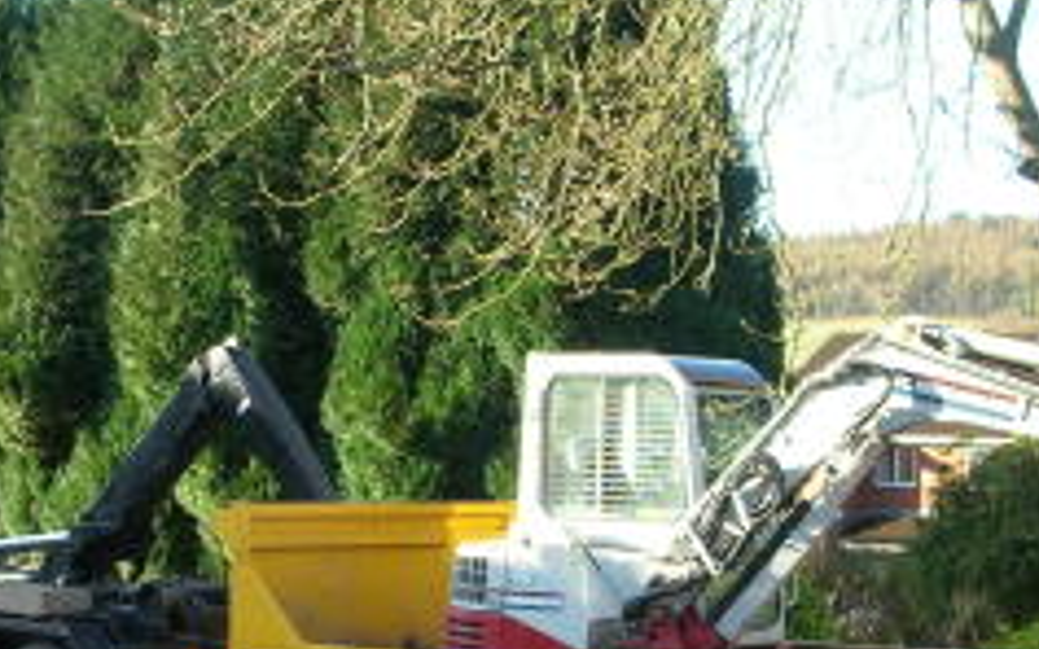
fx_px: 2265
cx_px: 390
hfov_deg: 25.8
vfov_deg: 16.2
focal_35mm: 80
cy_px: 465
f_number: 3
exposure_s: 1/86.8
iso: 50
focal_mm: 5.8
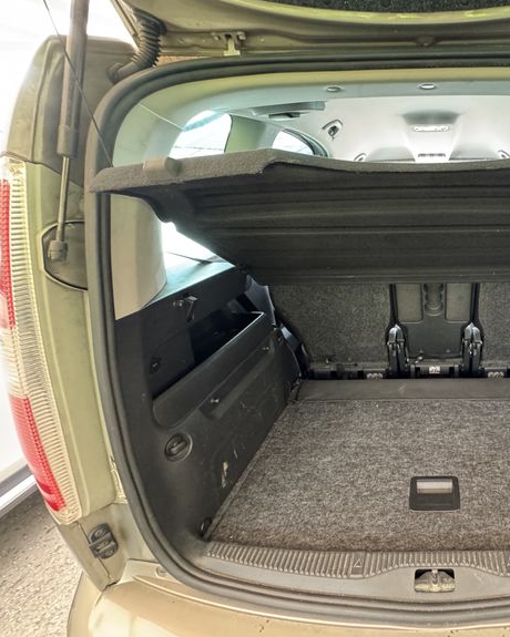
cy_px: 323
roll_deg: -0.2
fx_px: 358
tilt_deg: -24.5
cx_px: 434
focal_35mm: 19
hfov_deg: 62.5
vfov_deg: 83.3
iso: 1000
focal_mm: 2.22
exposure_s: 1/60
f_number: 2.2
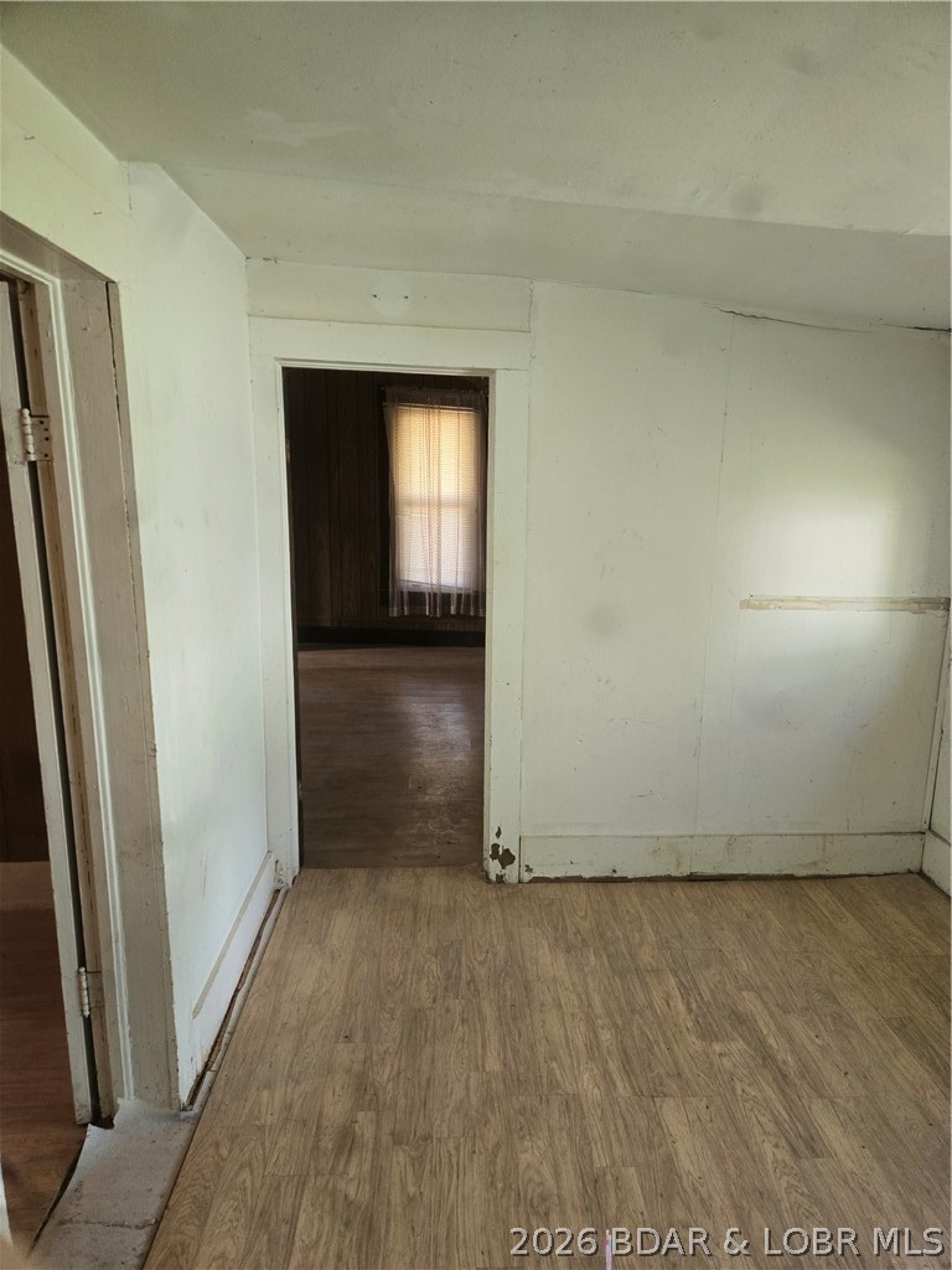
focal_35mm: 23
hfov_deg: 58.9
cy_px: 635
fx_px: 843
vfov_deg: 73.9
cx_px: 476
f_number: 1.8
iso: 500
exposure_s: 1/240
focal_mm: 5.4
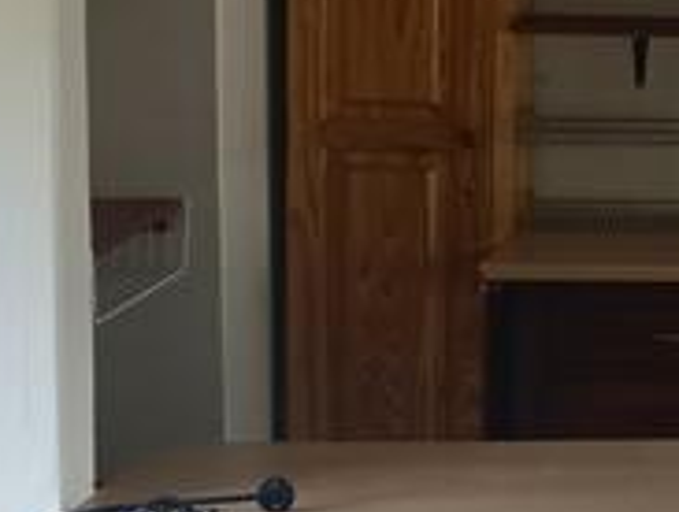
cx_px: 1306
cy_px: 78
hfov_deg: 14.3
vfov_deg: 12.5
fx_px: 2319
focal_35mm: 118
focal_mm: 3.98
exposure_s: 1/33.3
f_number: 1.8
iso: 320
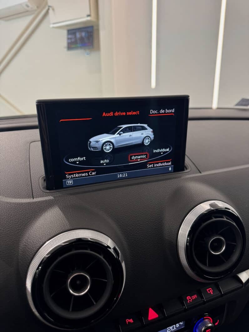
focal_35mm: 24
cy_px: 166
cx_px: 124
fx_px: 230
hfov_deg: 56.8
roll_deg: +1.3
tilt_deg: -18.2
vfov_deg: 71.6
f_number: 1.78
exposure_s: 1/50
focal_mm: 6.76
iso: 200
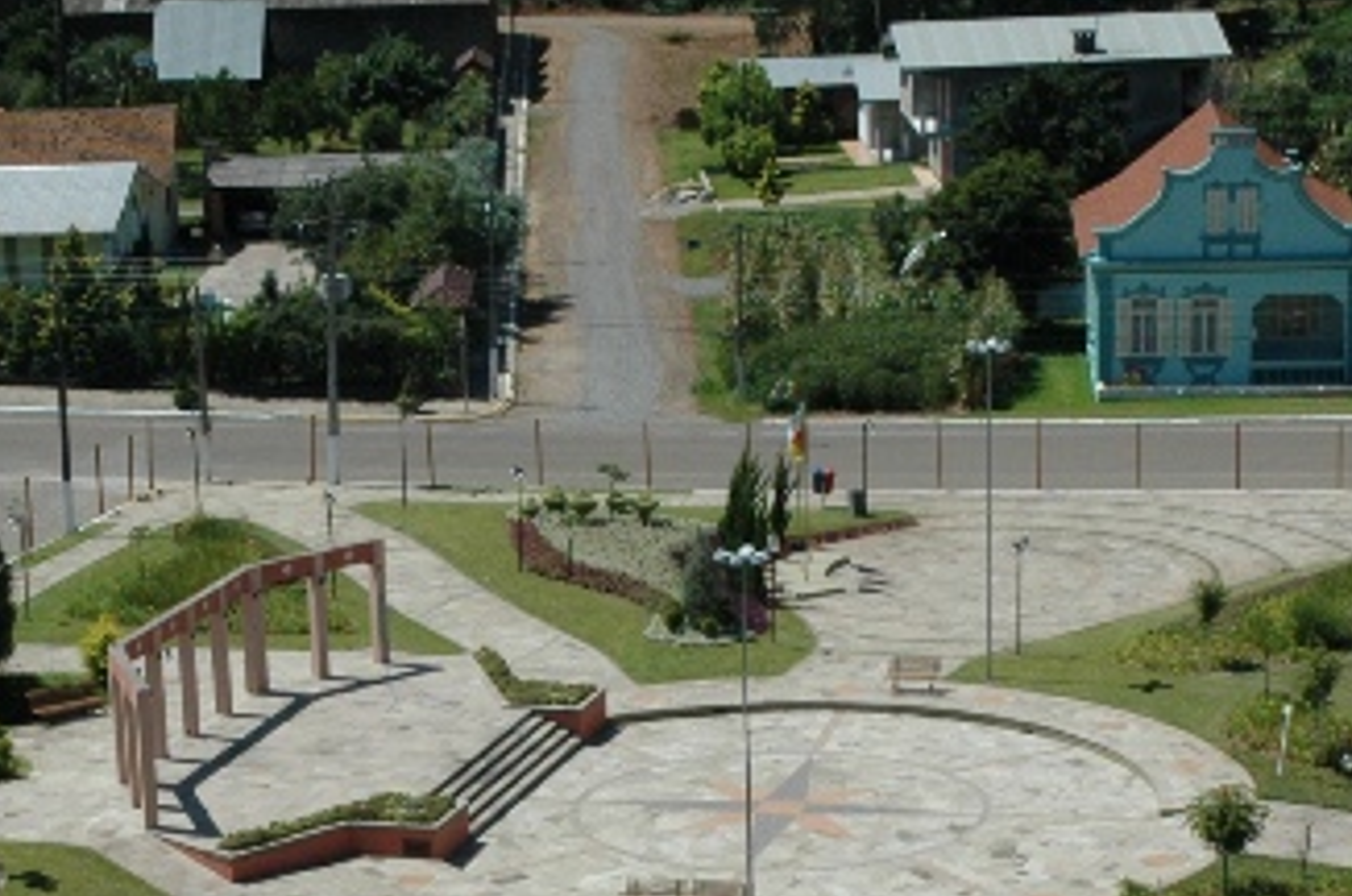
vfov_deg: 11.7
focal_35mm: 114
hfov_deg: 17.9
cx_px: 568
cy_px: 1010
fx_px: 4281
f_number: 14
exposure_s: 1/800
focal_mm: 31
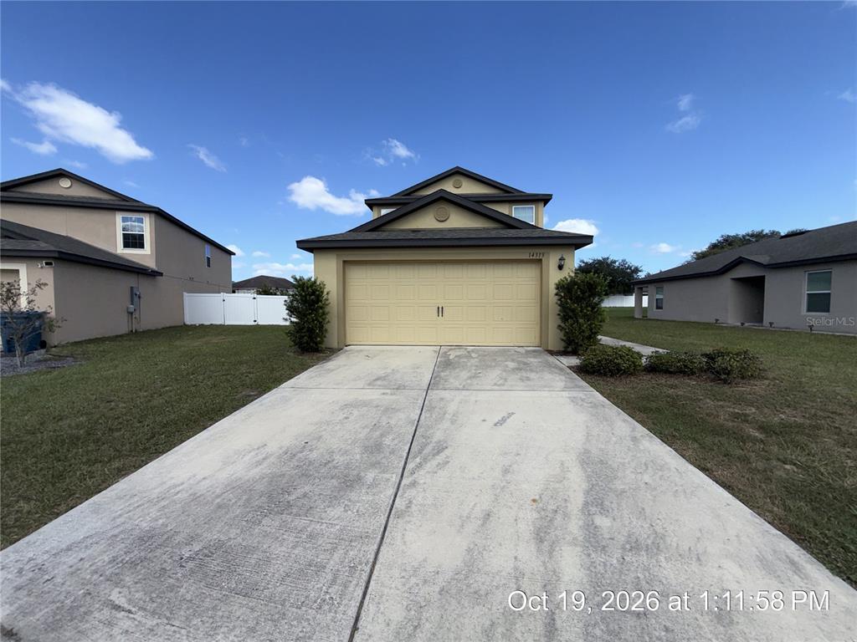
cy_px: 321
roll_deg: -1.2
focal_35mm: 14
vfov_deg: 85.7
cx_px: 428
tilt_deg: -3.4
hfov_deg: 102.1
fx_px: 347
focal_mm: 2.22
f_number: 2.2
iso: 16
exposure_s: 1/1033
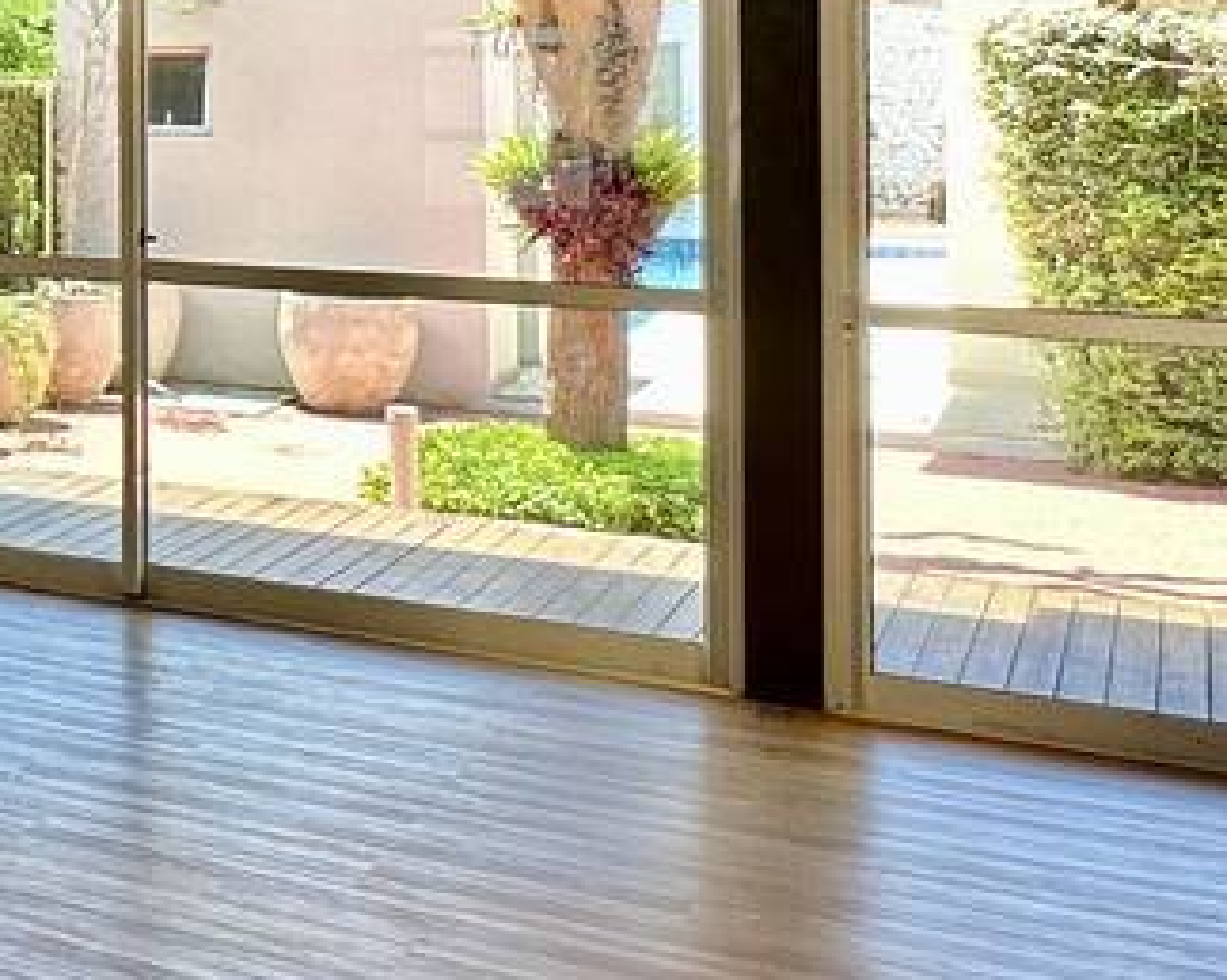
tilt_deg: -0.5
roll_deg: +0.4
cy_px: 61
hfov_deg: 21.9
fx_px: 2214
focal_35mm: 61
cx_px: -881
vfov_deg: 24.1
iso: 50
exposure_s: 1/120
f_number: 2.2
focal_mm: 2.22
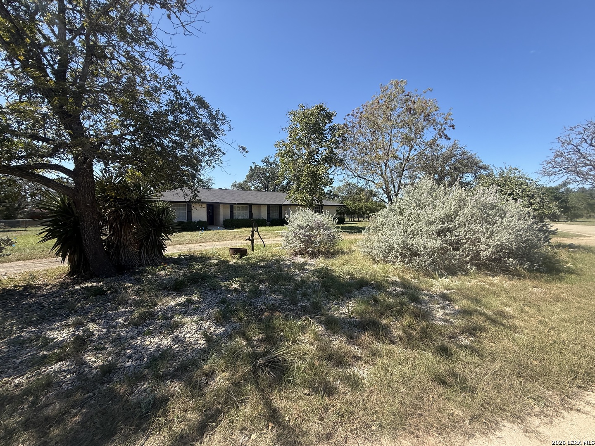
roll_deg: +0.2
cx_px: 298
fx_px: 241
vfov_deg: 85.7
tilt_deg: -1.8
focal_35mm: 14
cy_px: 223
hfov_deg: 102.1
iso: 50
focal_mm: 2.22
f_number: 2.2
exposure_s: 1/955
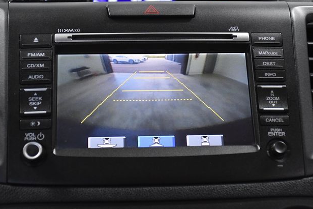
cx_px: 157
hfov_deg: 25.1
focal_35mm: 81
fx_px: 704
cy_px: 104
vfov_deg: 16.9
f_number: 4.8
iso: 2500
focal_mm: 52
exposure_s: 1/250
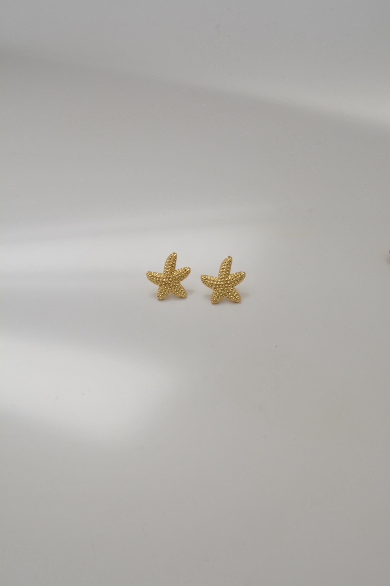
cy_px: 293
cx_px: 195
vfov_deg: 35.1
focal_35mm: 57
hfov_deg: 23.8
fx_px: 926
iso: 500
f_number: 13
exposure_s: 1/640
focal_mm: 38
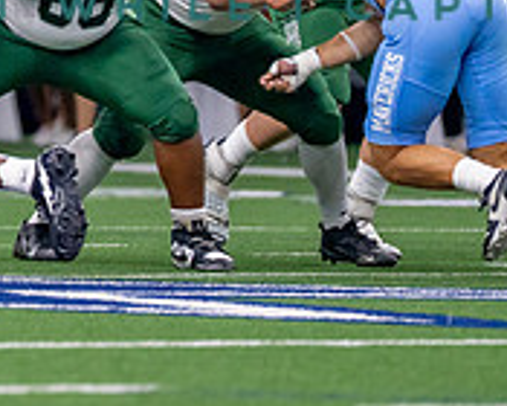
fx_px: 12814
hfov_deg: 2.3
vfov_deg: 1.8
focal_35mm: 854
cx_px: -354
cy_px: -115
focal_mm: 200
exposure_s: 1/1000
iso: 1600
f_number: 2.8
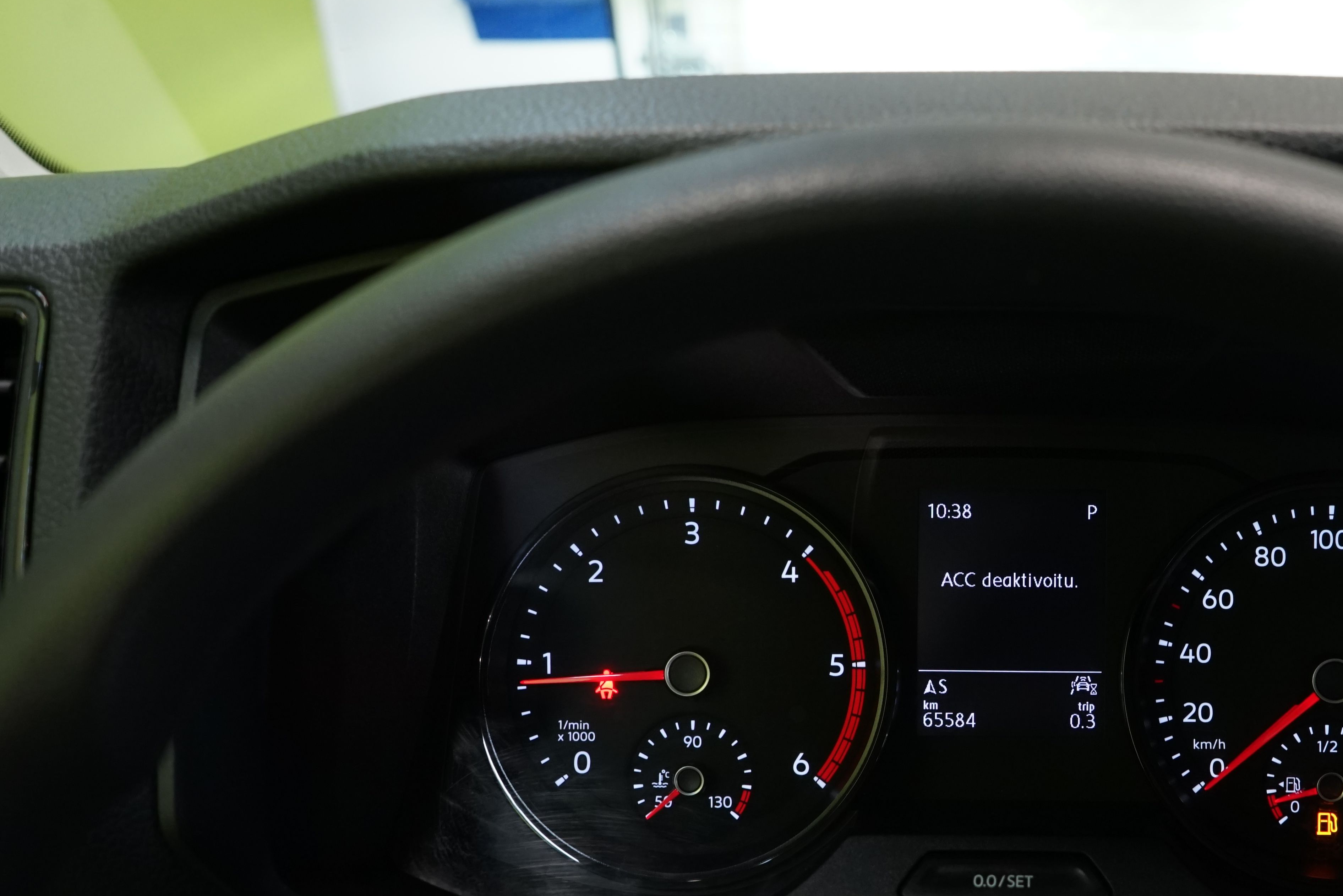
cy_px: 632
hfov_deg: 41.3
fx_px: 1716
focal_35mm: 46
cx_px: 1025
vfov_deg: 28.9
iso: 1000
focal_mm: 29
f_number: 5.6
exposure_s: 1/30
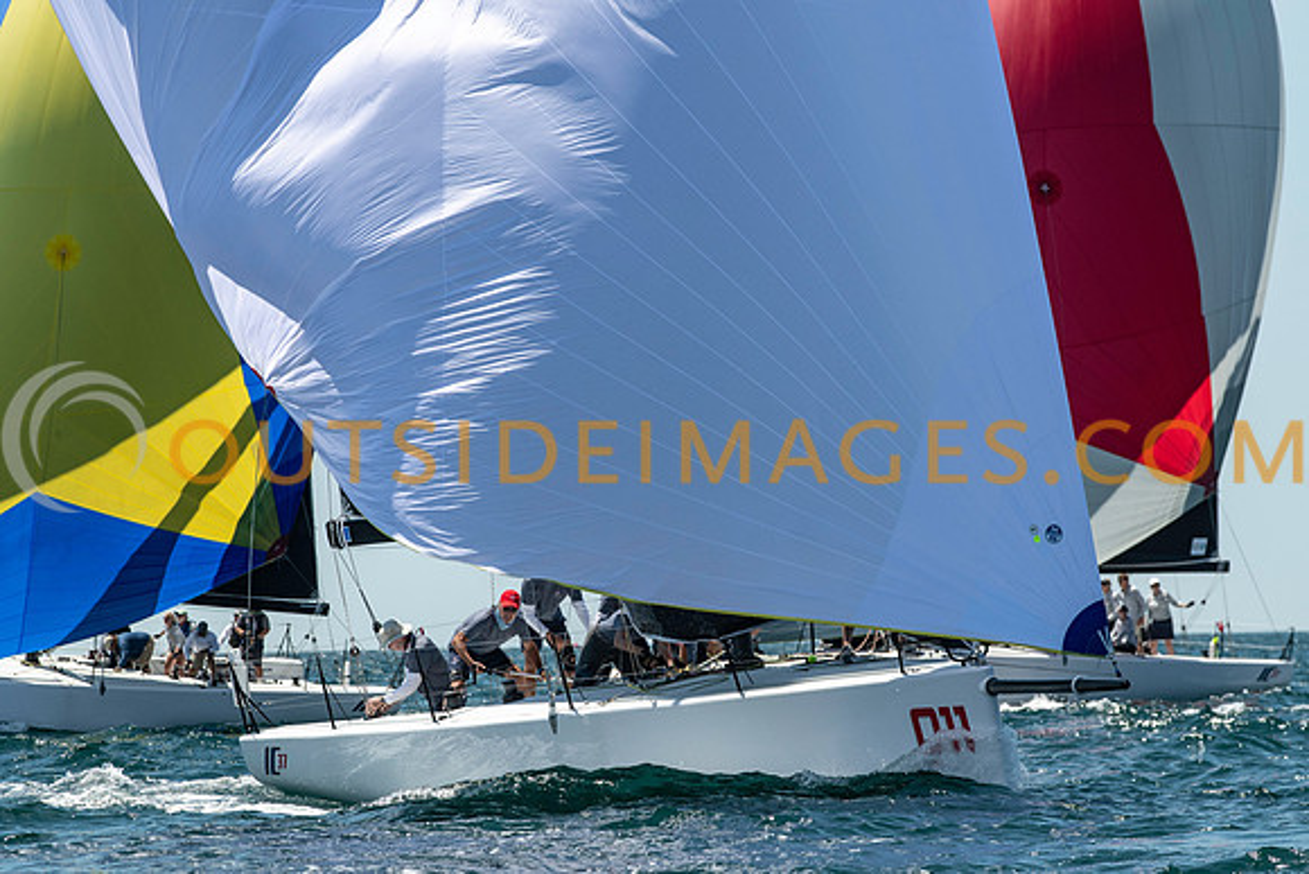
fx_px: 10555
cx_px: 657
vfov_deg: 4.7
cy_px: 483
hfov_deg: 7.1
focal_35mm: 290
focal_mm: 175
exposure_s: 1/1600
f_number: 5.6
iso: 320
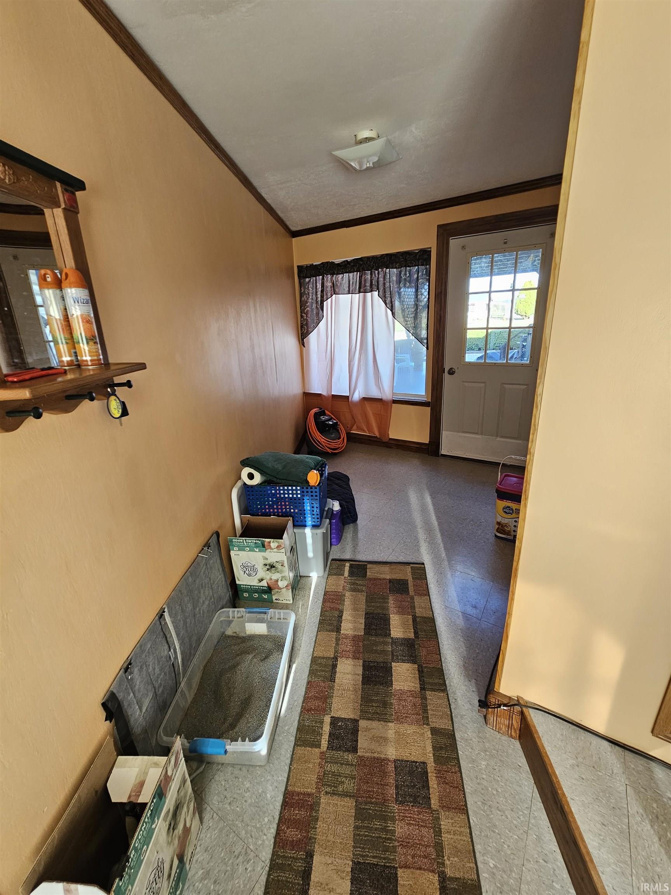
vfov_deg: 106.2
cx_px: 336
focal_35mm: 13
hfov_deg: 89.9
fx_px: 336
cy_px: 448
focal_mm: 2.2
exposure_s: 1/60
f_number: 2.2
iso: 125
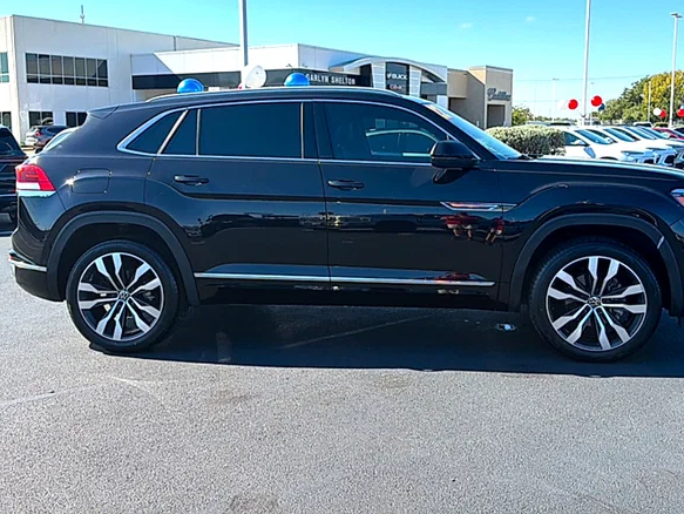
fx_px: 593
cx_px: 377
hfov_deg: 59.8
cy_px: 208
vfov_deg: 46.6
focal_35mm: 30
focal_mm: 6.76
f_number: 1.78
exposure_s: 1/2370
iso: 80
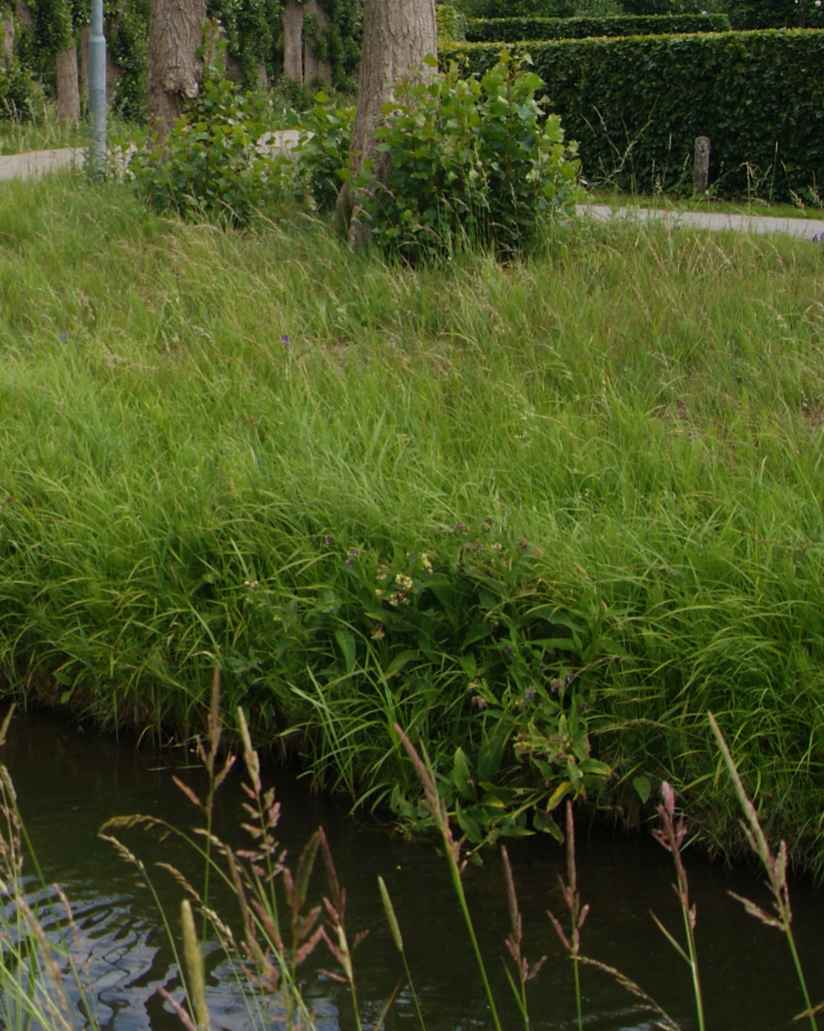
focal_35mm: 78
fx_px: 2378
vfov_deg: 23.9
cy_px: 125
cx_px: -509
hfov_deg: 17.2
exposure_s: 1/125
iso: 100
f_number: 10
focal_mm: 20
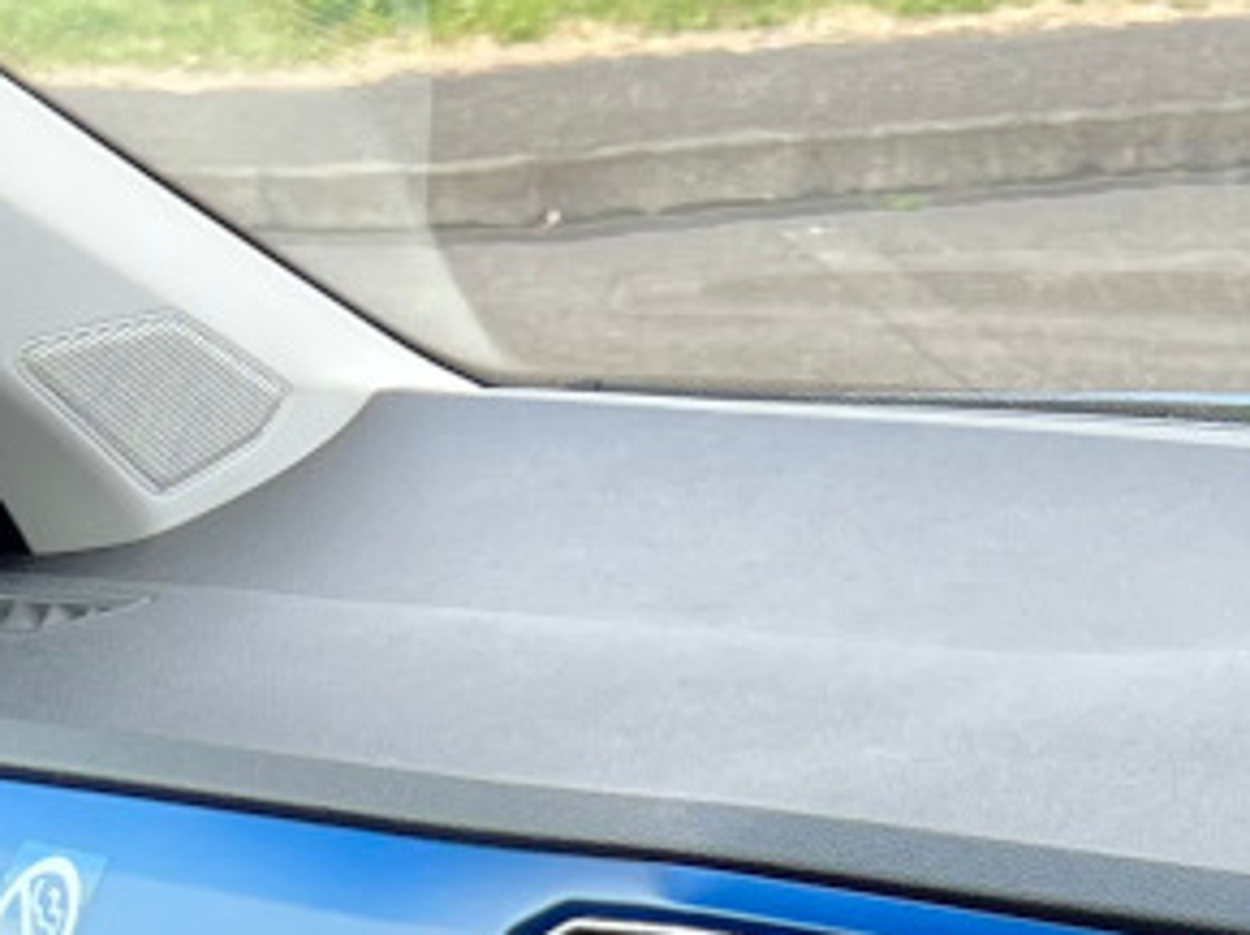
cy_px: 2273
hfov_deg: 12.6
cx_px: 858
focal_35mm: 157
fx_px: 5665
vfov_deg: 8.6
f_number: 1.5
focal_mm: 5.7
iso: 40
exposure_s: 1/266
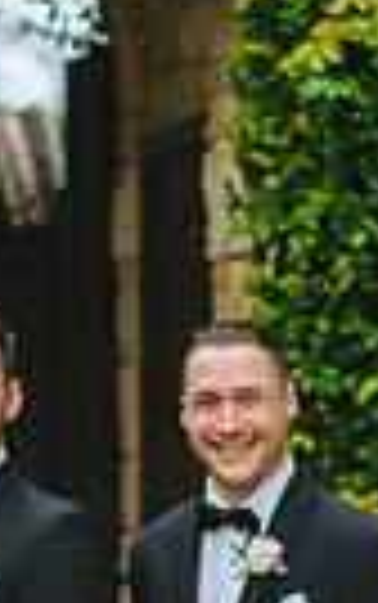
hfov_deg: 3.5
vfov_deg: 5.5
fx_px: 6184
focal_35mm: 376
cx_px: -423
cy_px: 808
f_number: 2.8
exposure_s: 1/800
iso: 400
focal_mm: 85
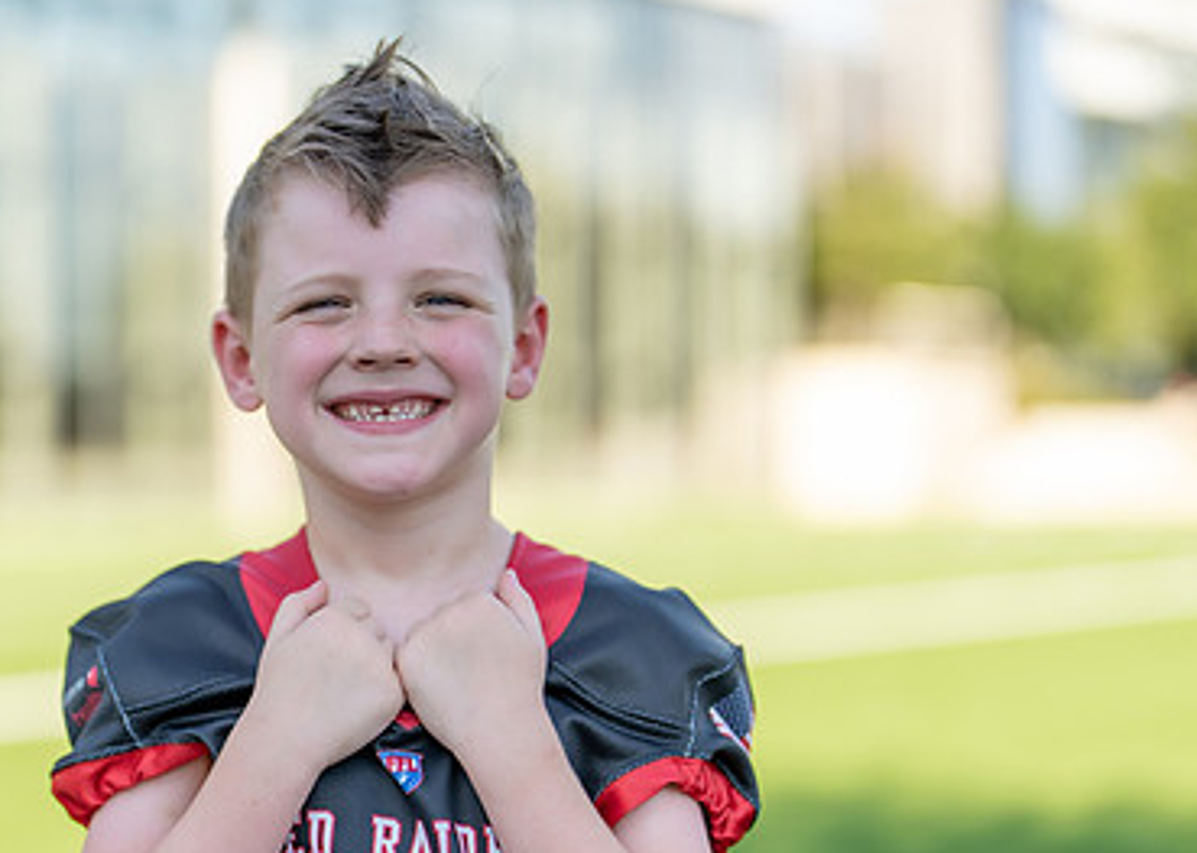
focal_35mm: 85
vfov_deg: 16.8
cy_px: 579
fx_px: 2888
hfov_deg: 23.2
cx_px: 320
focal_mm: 50
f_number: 1.2
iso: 100
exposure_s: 1/2000
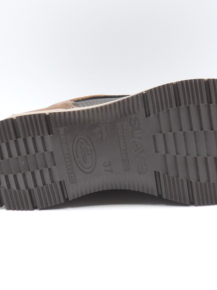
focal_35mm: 65
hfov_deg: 22.4
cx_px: 151
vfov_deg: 29.8
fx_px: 543
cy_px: 144
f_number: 3.6
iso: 100
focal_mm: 4.8
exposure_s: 1/100
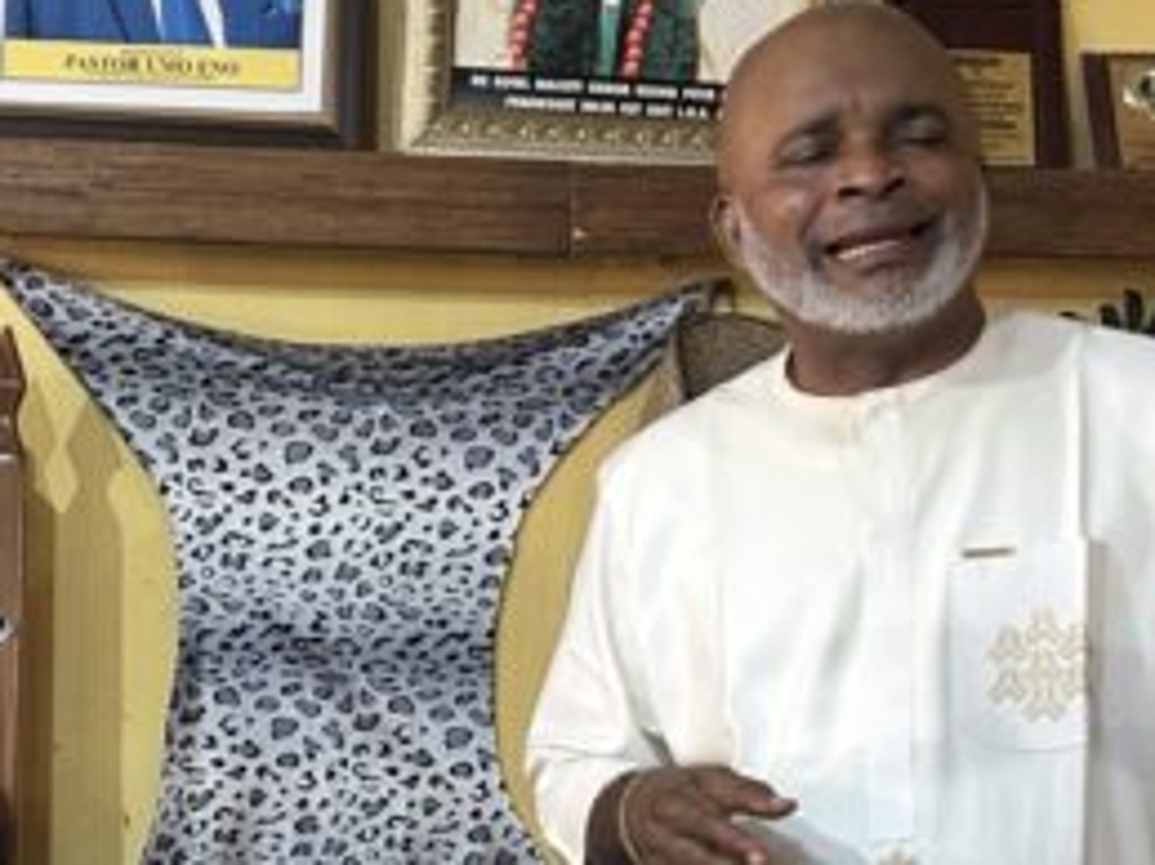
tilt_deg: -5.9
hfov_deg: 25.0
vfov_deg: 18.8
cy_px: 798
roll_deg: -1.1
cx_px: 268
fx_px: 2568
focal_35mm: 77
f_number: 1.5
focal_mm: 5.7
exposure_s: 1/33
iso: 400
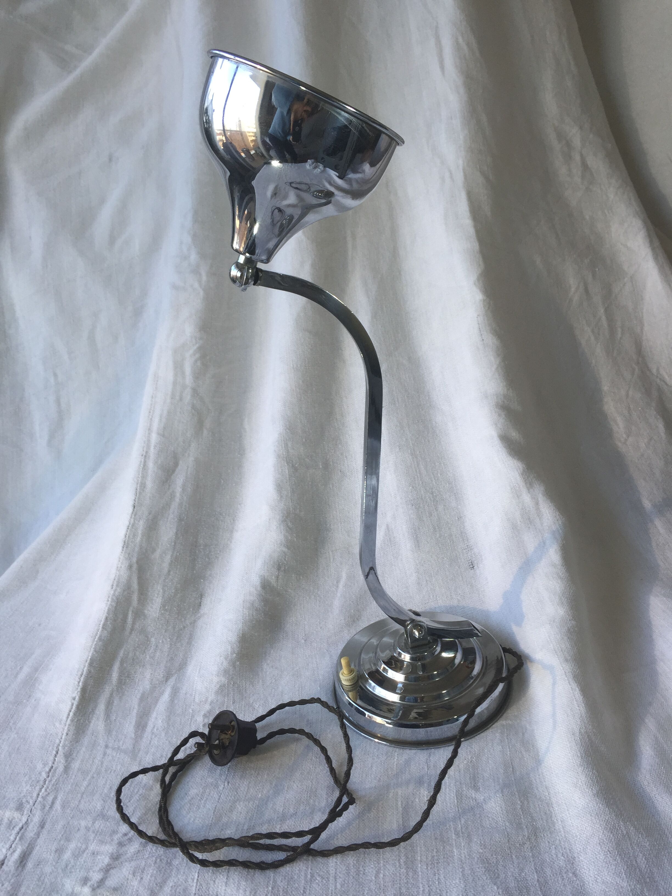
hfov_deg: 48.2
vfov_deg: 61.7
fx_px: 751
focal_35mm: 29
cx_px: 336
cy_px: 448
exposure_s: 1/120
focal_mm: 4.15
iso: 32
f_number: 2.2
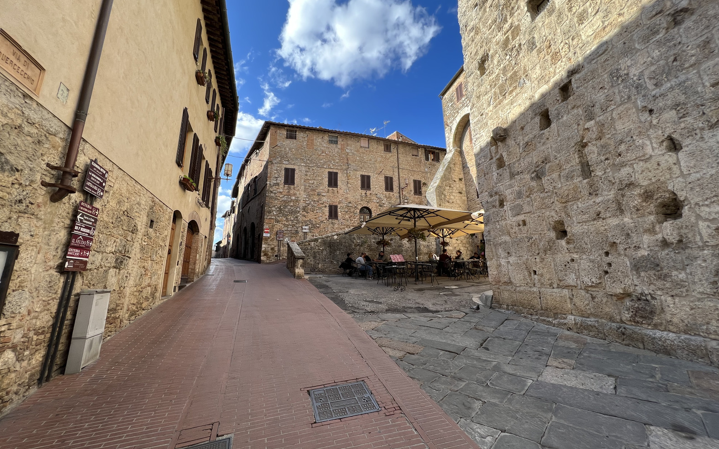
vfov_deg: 78.5
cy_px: 210
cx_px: 355
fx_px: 274
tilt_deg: +13.1
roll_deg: +0.6
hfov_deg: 105.3
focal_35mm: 14
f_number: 1.8
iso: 32
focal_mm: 1.57
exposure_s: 1/561
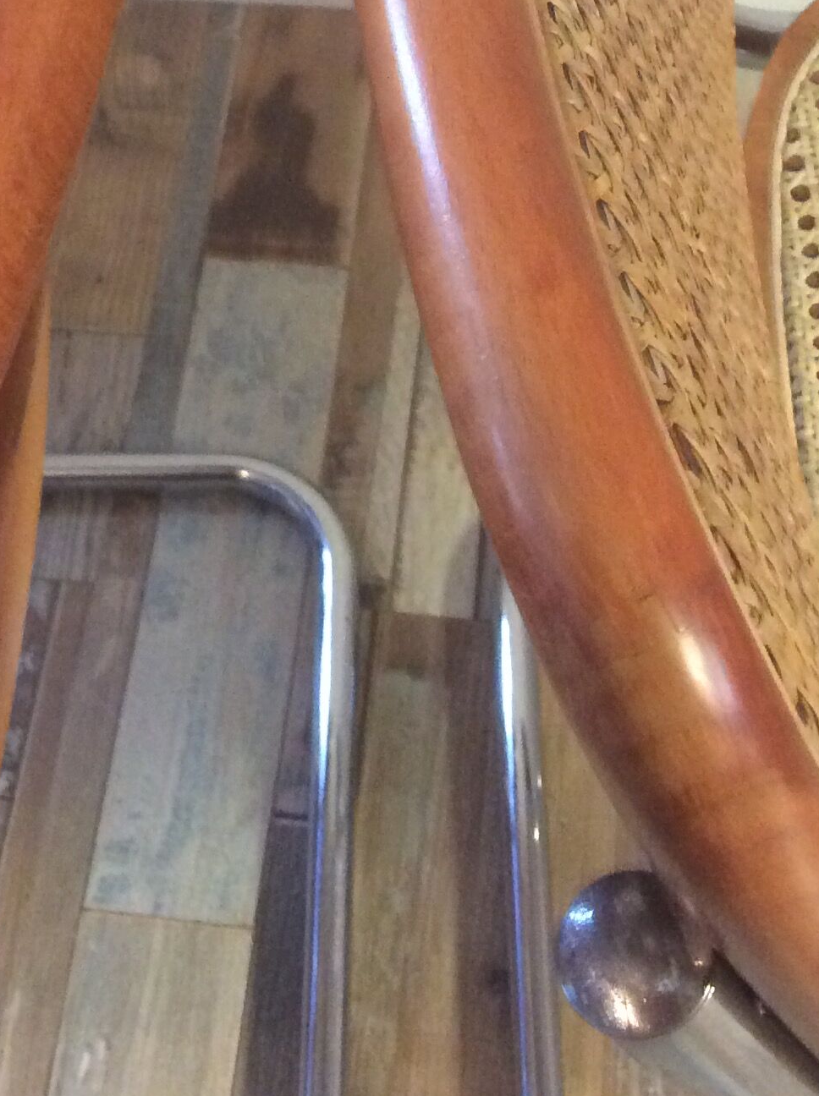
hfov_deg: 22.8
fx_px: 2024
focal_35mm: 64
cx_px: 310
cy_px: 267
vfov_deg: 29.8
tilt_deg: -57.5
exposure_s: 1/17
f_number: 2.4
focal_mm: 3.3
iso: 400
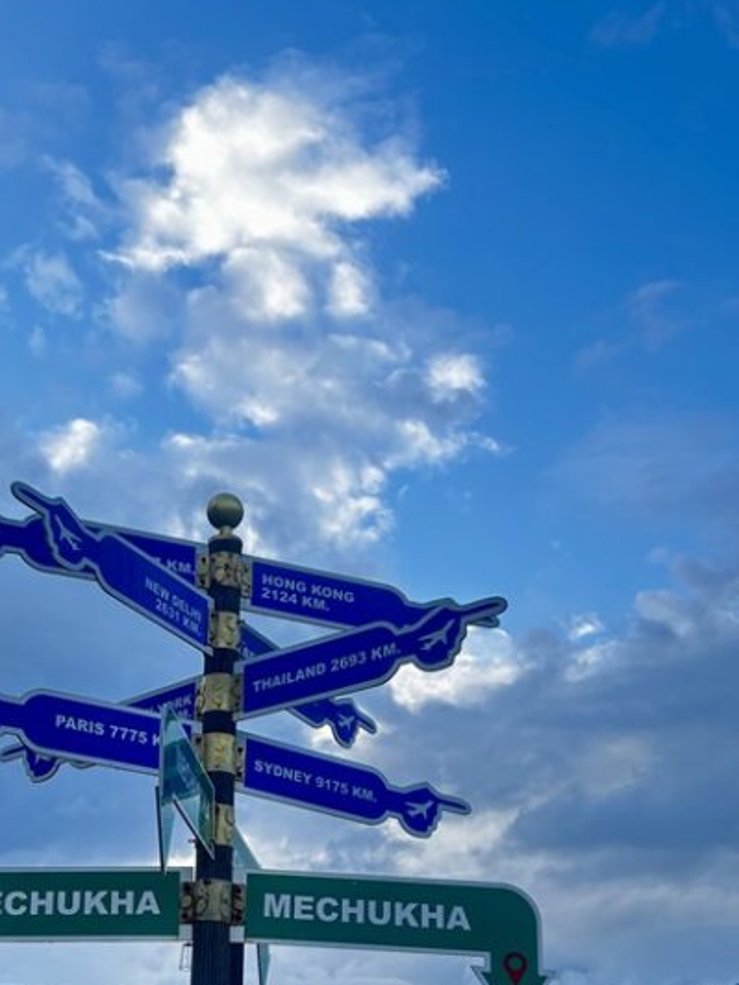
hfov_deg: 28.9
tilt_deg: +22.2
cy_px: 687
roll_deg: -1.3
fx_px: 1423
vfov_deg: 37.6
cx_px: 250
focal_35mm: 50
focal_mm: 5.7
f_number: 1.5
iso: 50
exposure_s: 1/282
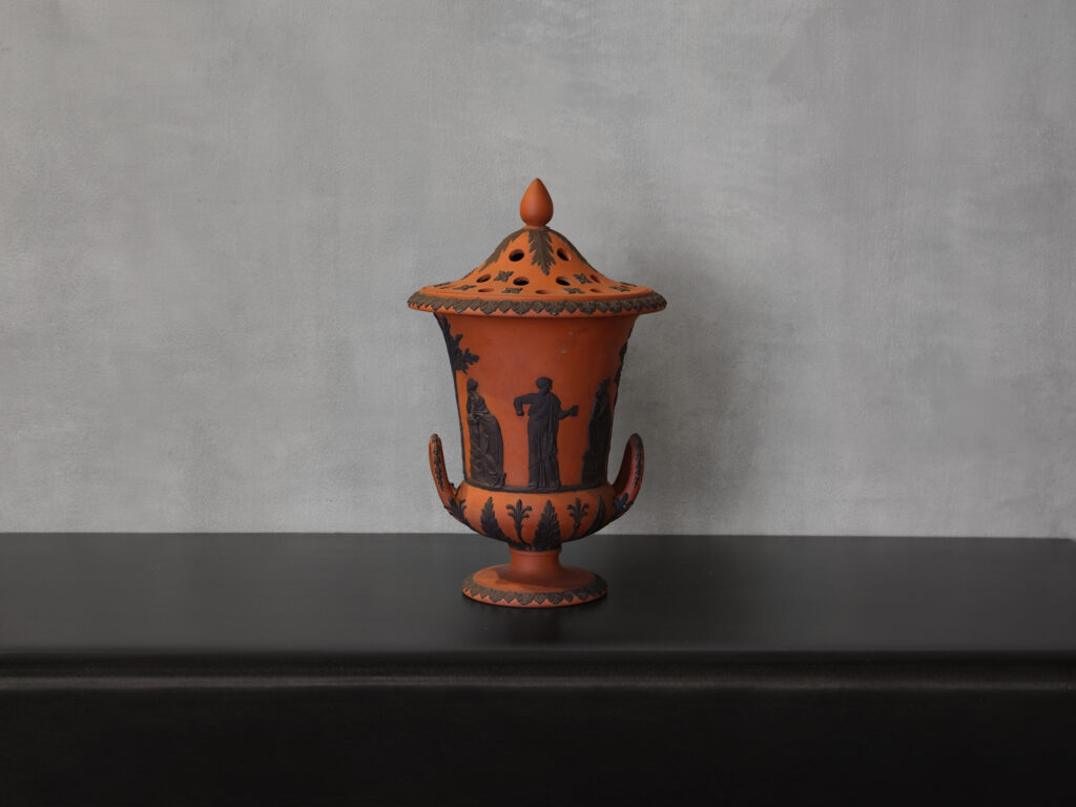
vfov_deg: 26.6
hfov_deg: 34.9
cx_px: 538
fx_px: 1710
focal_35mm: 55
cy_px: 404
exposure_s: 1/5.3
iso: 640
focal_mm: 70
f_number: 10
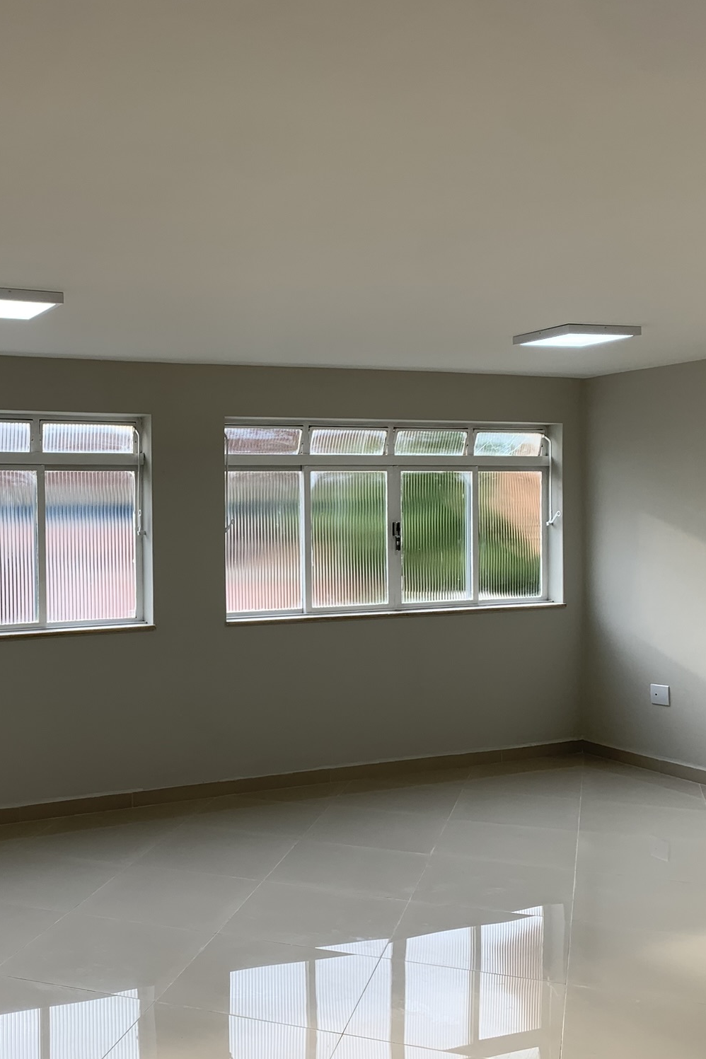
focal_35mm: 37
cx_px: 172
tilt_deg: +0.8
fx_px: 1088
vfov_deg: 51.9
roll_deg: +0.8
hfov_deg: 35.1
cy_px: 535
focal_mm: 4.25
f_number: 1.8
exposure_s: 1/213
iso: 25
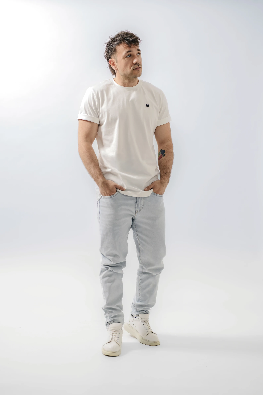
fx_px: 548
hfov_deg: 27.0
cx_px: 132
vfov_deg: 39.6
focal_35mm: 50
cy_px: 198
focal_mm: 50
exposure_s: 1/250
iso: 125
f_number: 2.8
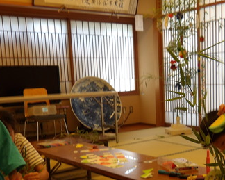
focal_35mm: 52
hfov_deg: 35.5
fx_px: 346
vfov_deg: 28.6
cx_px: 158
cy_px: 140
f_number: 3
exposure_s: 1/39
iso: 100
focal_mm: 4.9
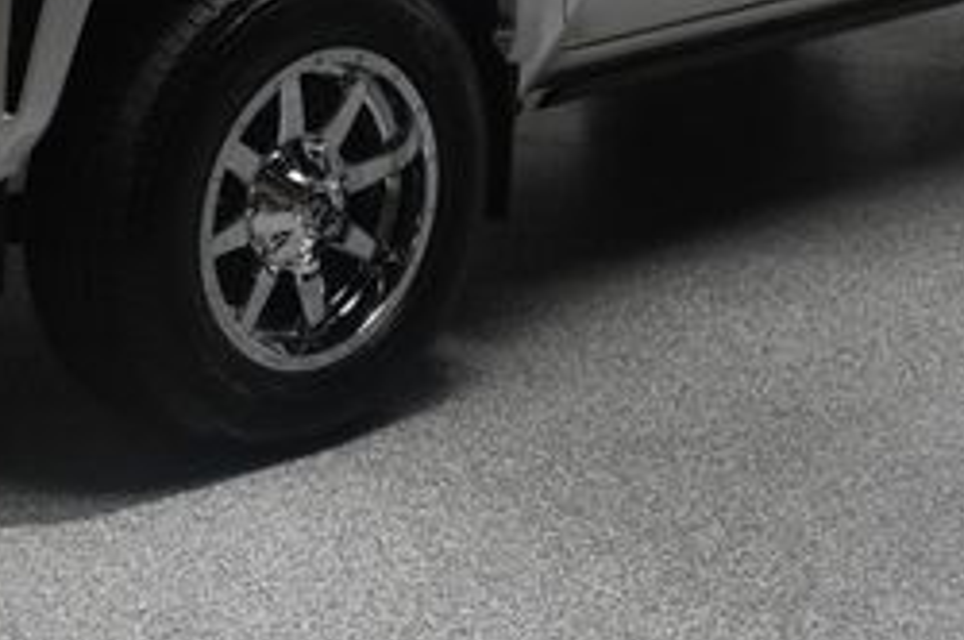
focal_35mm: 100
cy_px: -143
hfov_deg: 20.4
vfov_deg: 13.3
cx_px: 374
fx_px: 2674
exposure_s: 1/160
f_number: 13
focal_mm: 26
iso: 100
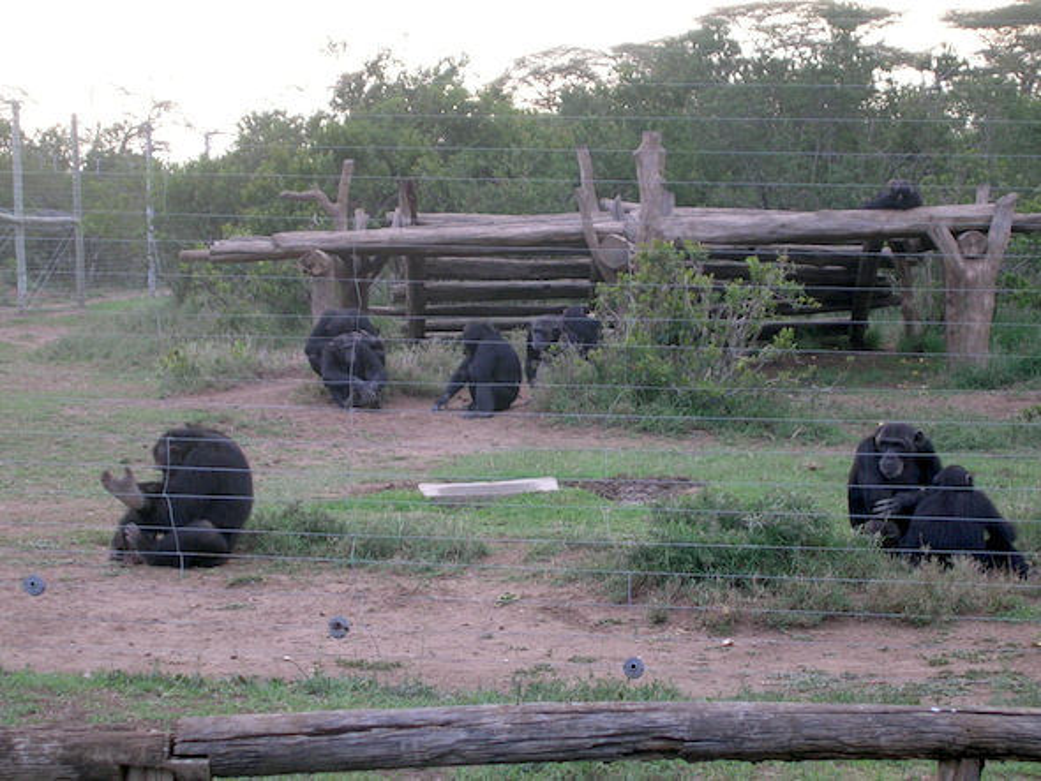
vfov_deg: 14.1
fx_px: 3159
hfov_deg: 18.7
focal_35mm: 105
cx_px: 520
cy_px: 390
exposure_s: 1/29.1
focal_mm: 16.2
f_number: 4.9
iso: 50
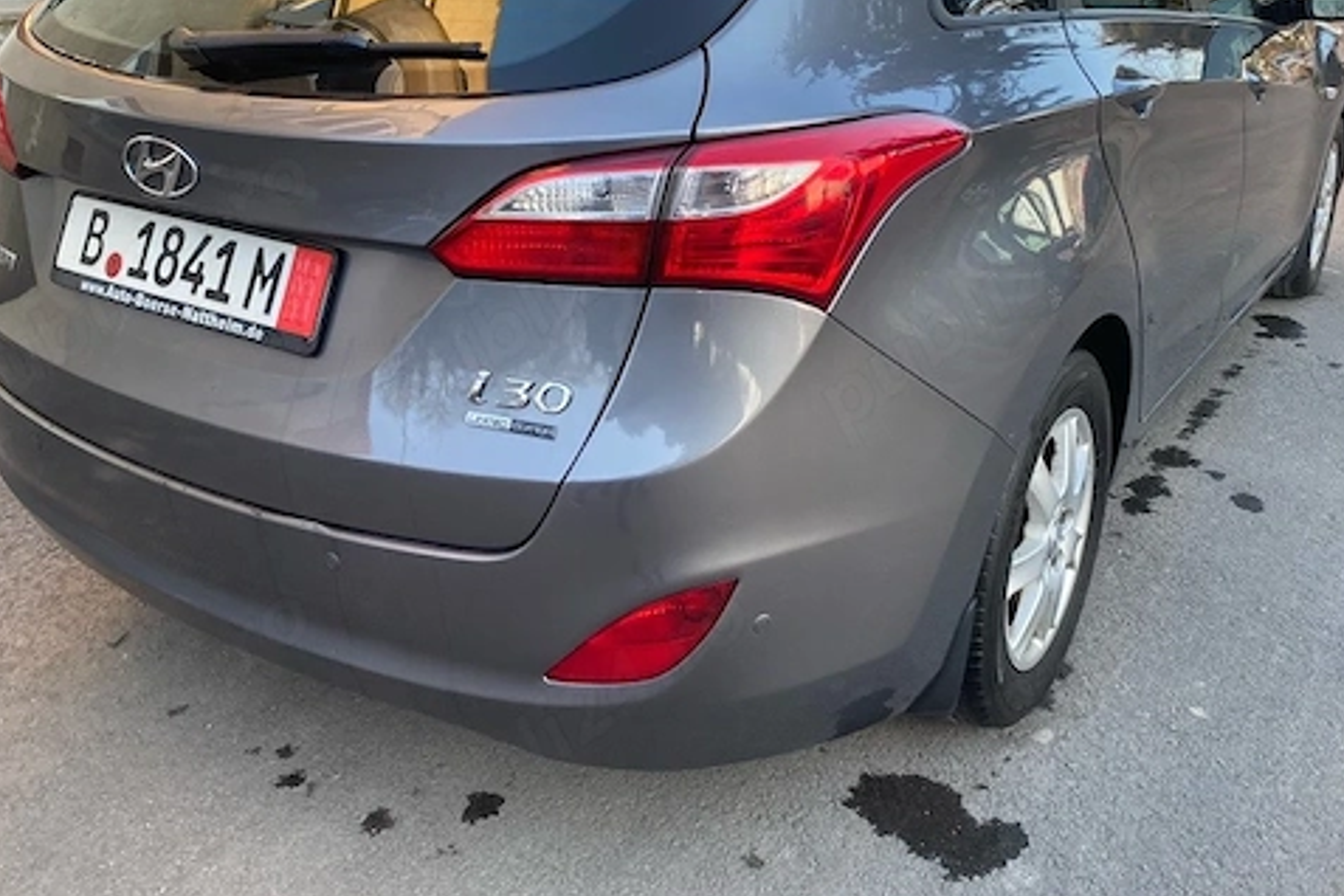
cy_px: 304
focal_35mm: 34
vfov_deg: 38.5
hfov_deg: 55.8
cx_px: 676
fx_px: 1269
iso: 50
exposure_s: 1/121
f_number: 1.8
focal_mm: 4.25
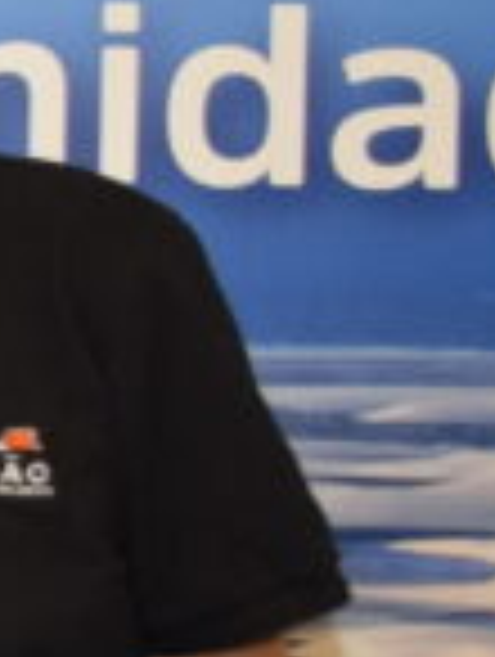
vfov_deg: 9.7
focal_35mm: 202
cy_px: 556
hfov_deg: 6.1
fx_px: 3840
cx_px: -1530
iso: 1100
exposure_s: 1/60
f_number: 3.5
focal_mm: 20
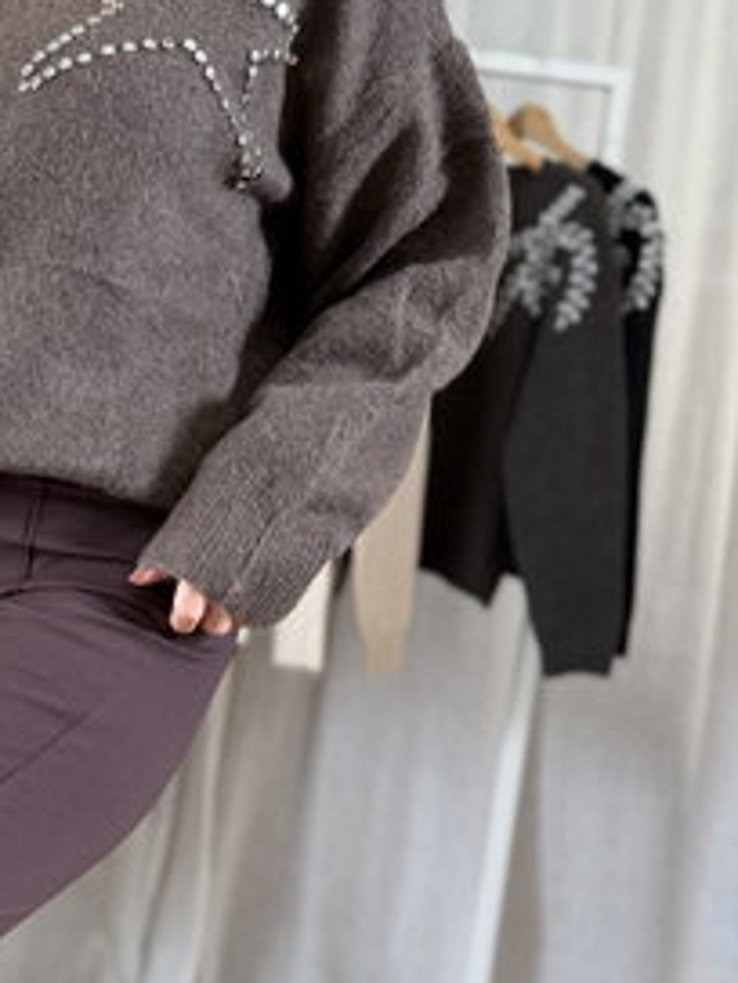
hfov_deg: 29.4
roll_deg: -8.1
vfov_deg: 40.0
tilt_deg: -7.2
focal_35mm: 47
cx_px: 47
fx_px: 1336
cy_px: 652
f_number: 1.78
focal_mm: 6.76
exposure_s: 1/80
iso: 200
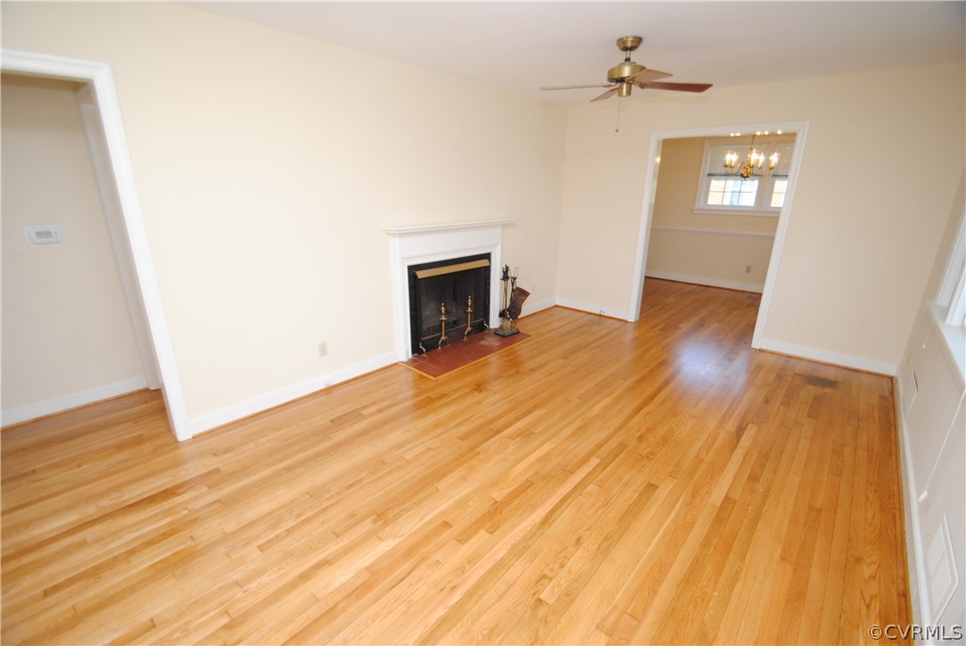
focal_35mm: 15
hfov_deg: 100.3
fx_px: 403
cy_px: 323
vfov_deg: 77.4
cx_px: 483
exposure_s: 1/60
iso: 200
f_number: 4
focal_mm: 10
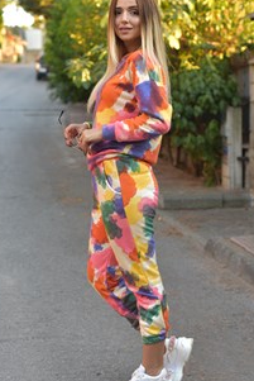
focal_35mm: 77
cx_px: 116
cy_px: 187
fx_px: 814
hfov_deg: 17.7
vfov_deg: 26.3
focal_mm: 50
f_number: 3.2
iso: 1000
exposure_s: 1/500
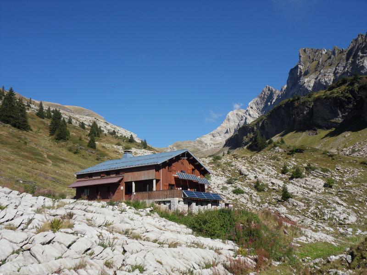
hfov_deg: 51.4
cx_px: 184
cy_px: 138
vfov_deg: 39.7
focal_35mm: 36
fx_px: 382
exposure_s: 1/180
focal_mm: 6.3
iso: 80
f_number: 8.7
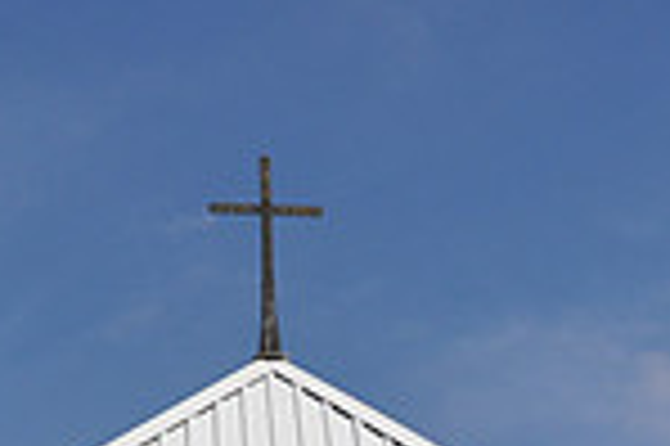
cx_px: 319
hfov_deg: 16.7
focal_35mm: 123
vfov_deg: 10.4
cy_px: 822
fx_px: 2286
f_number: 10
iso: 200
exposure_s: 1/400
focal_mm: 21
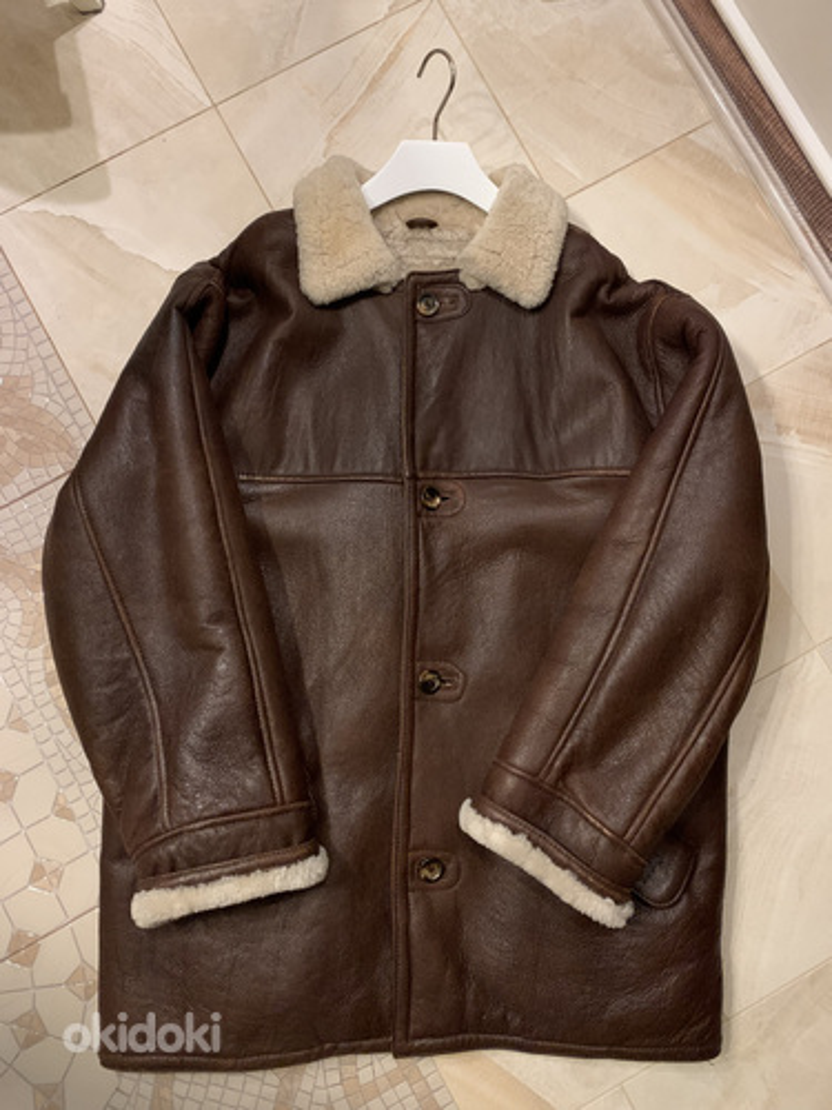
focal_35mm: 26
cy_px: 555
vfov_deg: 67.3
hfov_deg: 53.1
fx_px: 833
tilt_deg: -84.4
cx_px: 416
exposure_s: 1/30
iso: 400
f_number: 1.8
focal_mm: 4.25
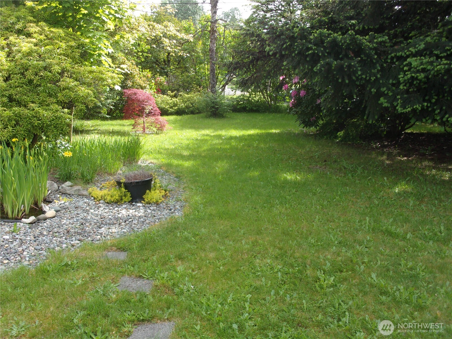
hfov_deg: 51.4
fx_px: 470
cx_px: 226
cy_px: 170
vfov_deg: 39.7
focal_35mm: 36
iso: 80
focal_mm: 6.4
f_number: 4.5
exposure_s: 1/140
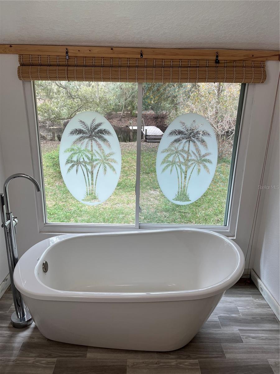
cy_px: 187
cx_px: 140
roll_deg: +0.7
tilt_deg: -17.6
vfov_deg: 67.3
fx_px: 280
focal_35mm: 26
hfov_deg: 53.1
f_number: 1.6
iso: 40
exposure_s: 1/120
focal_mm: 5.1
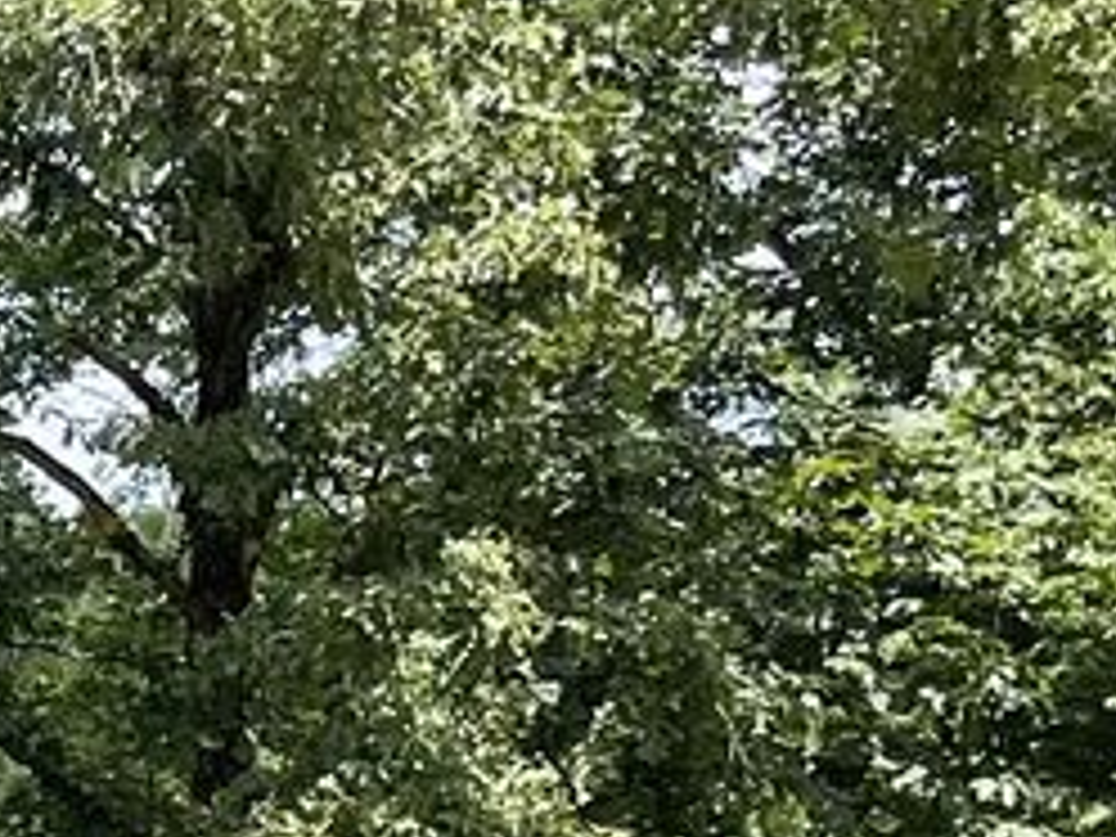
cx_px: -1449
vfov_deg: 9.1
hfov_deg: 11.2
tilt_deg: -11.6
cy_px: 1766
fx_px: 4868
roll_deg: -0.9
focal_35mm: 151
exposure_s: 1/923
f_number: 1.6
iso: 32
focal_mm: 5.1
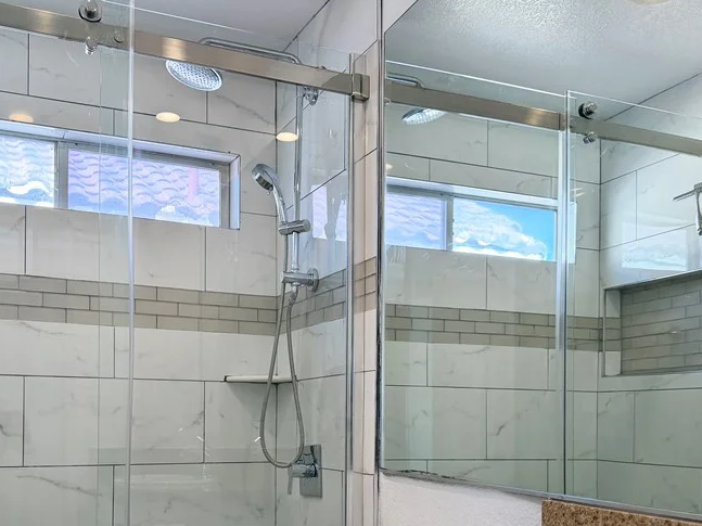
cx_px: 335
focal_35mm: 38
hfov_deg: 49.0
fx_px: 770
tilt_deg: -0.7
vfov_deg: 36.6
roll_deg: -0.7
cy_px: 410
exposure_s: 1/212
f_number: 1.78
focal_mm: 6.76
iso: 125
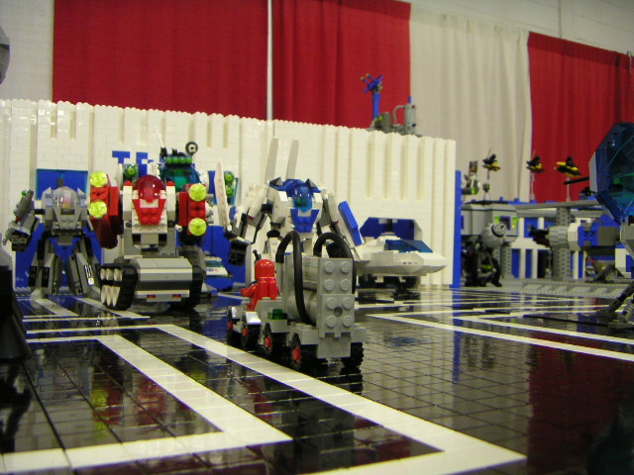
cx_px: 317
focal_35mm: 37
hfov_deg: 50.1
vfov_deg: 38.7
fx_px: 678
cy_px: 238
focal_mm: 4.8
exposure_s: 1/10
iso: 100
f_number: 2.8
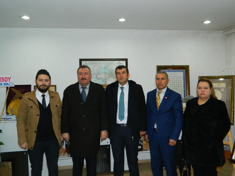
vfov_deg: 45.4
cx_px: 118
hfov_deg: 58.4
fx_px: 210
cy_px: 88
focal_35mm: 31
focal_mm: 5.6
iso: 200
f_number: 3.2
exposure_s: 1/30
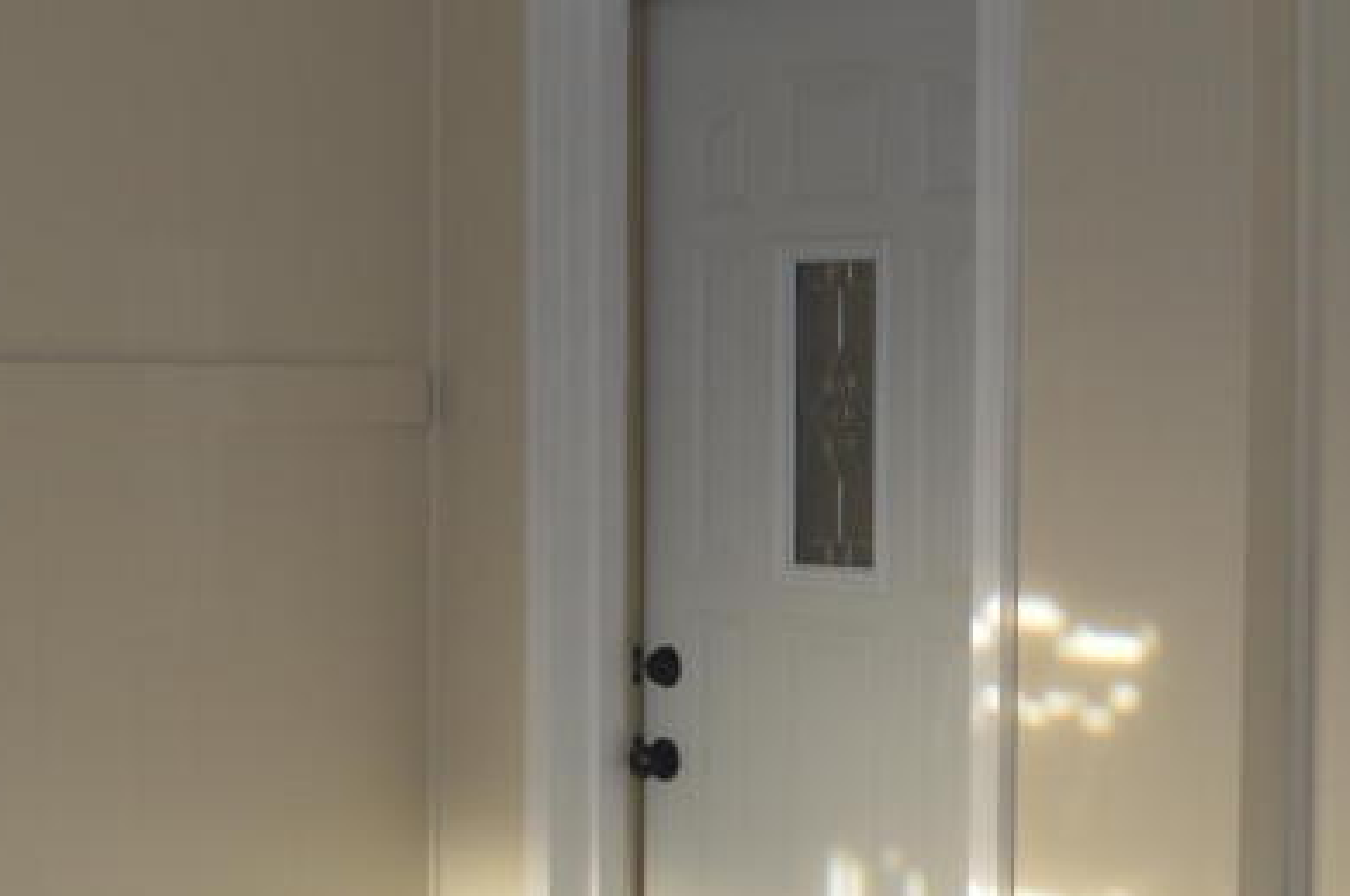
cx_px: 677
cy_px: 526
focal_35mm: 80
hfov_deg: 25.4
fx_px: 2996
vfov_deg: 17.0
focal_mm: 18
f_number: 4
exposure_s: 1/125
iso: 140
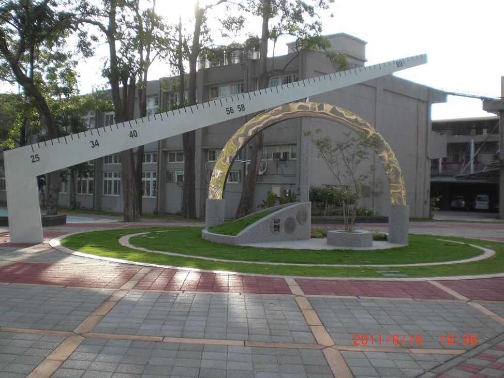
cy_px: 186
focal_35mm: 39
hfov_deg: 47.9
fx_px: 568
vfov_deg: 36.8
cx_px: 250
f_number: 3.1
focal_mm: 6.3
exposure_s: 1/320
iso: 64
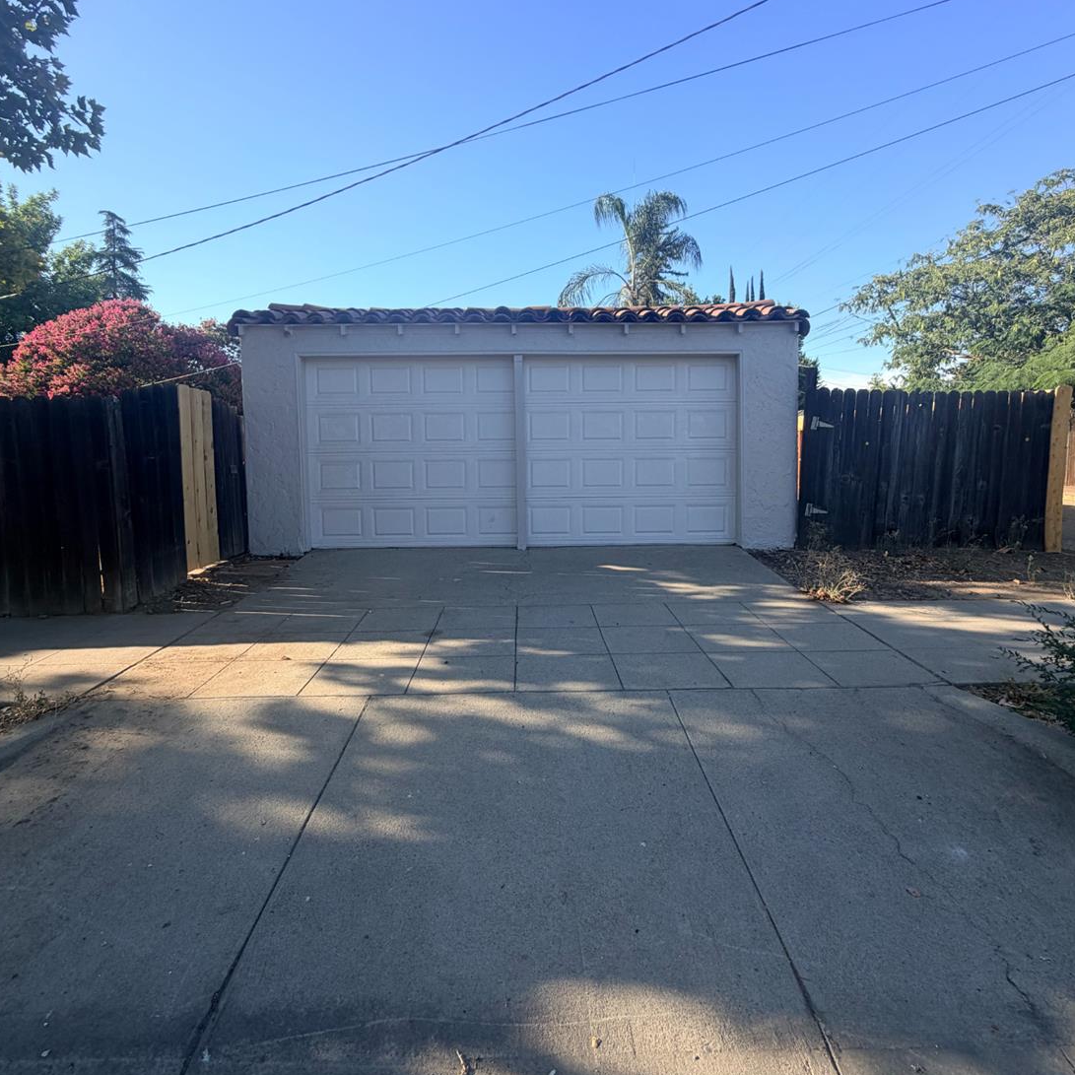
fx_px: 597
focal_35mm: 17
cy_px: 486
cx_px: 544
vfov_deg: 83.7
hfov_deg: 84.0
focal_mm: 2.22
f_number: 2.2
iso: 40
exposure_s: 1/569
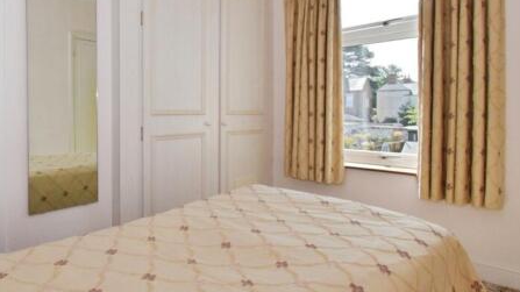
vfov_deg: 49.2
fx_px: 317
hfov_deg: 76.2
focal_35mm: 23
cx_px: 173
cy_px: 118
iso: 1000
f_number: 22
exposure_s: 1/80
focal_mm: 10
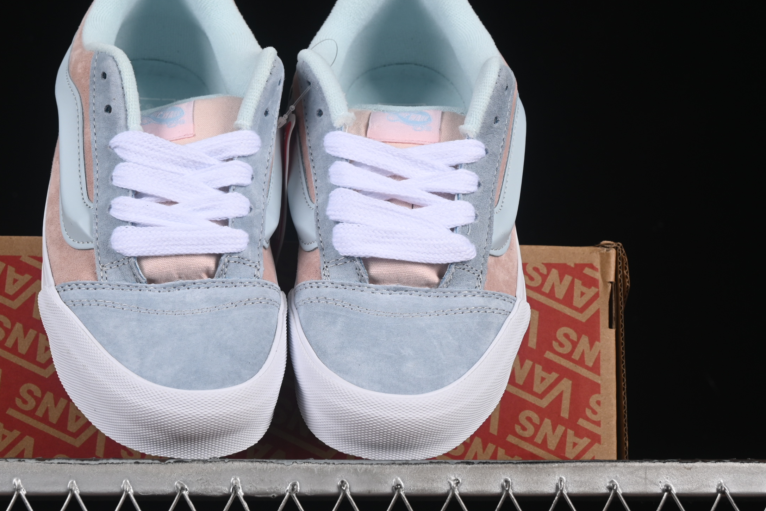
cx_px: 289
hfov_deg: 21.2
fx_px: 2043
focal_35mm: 96
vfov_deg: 14.3
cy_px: 254
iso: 160
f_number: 8
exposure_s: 1/80
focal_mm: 50
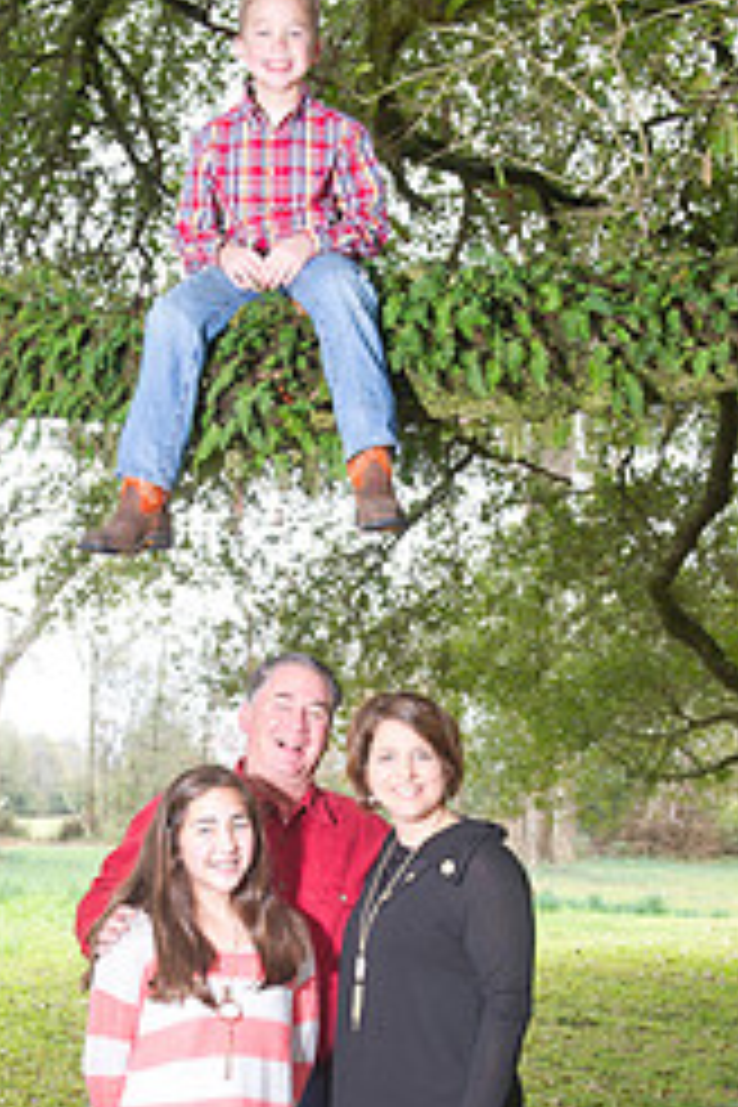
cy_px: 832
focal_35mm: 64
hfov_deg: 21.2
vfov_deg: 30.9
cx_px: 268
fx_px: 1968
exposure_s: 1/80
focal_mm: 35
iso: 800
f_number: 5.6
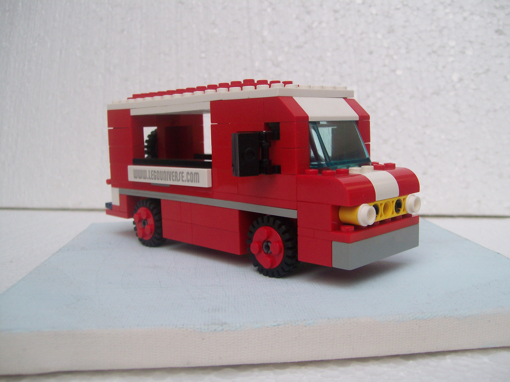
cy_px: 191
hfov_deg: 51.4
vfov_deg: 39.7
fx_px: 530
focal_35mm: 36
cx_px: 255
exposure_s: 1/168
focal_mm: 6
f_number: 2.7
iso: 80
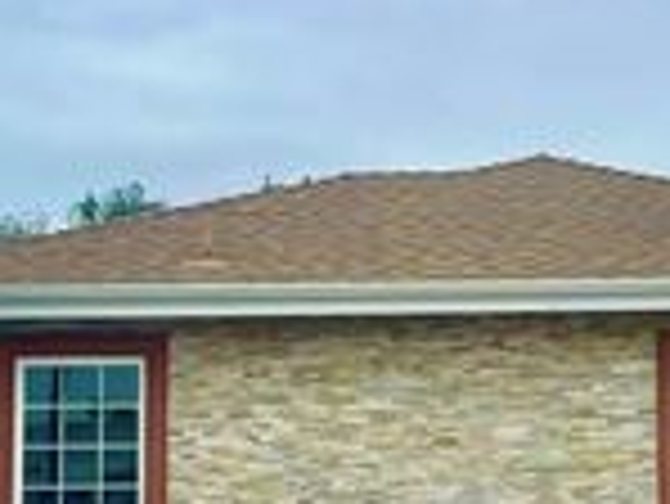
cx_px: 472
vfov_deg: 16.9
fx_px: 1685
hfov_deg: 22.3
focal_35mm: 87
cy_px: 358
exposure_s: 1/5319
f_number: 1.5
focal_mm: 5.7
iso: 50
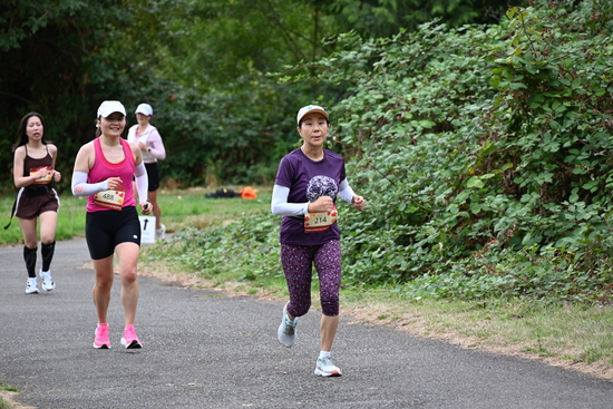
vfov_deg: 6.9
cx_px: 306
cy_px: 204
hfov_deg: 10.3
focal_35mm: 200
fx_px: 3406
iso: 400
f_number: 6.3
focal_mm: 200
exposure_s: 1/250
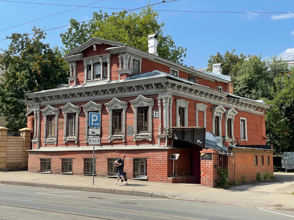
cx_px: 147
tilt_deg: +7.5
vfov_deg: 28.0
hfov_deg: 36.8
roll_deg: +0.1
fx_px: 442
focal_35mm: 52
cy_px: 110
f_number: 2
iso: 25
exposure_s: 1/1261
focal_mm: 6
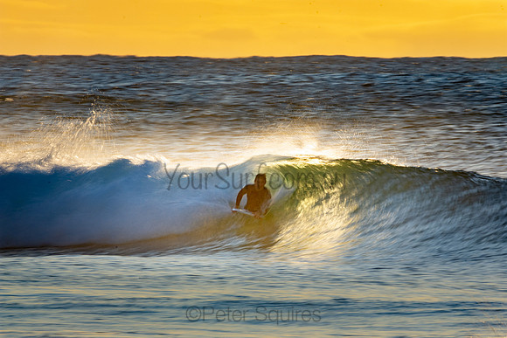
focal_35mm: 750
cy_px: 169
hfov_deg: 2.7
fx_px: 10564
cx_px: 254
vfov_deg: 1.8
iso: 100
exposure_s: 1/20
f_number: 25
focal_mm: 500
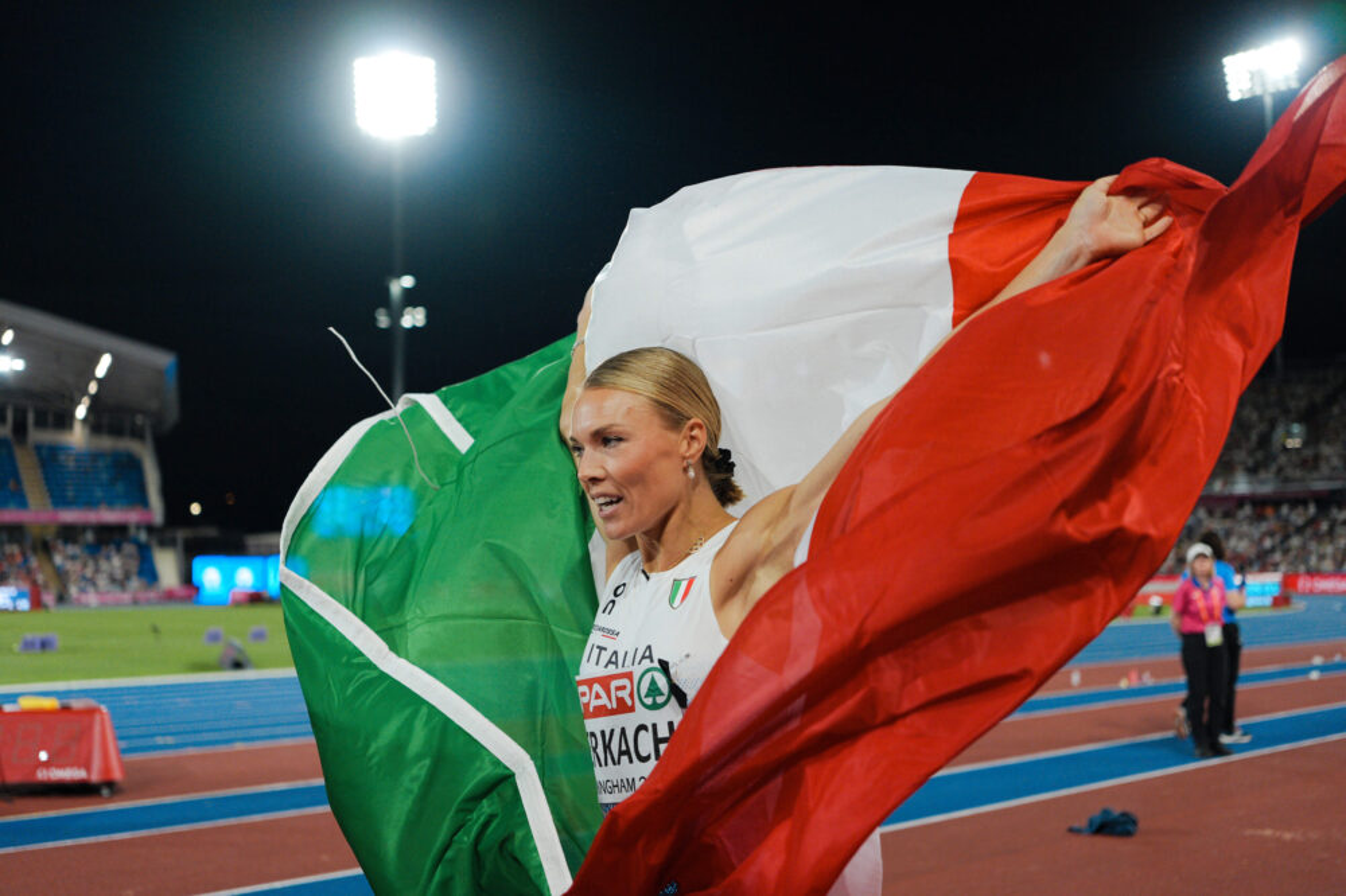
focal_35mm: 50
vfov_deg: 27.0
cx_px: 673
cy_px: 448
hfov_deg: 39.6
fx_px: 1869
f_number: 2.8
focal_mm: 50
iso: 1000
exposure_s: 1/1000
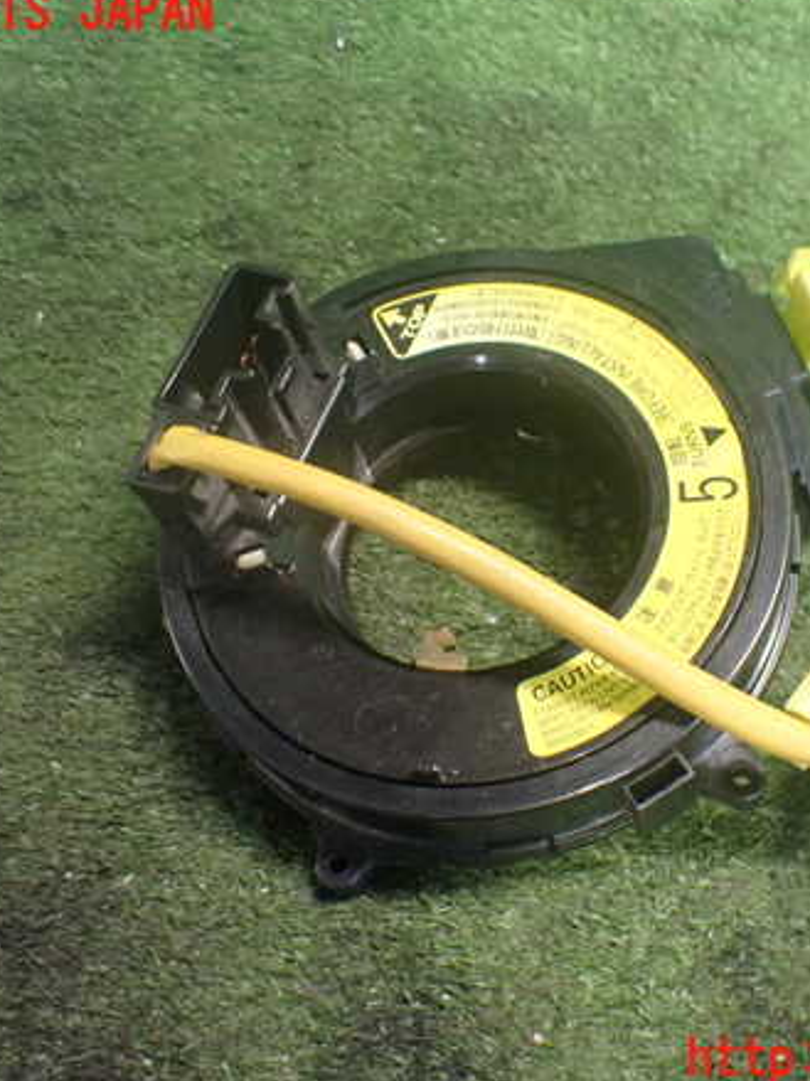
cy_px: 537
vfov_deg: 45.8
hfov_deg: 34.9
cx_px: 505
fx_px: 1280
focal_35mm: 41
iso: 800
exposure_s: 1/40
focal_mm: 5.4
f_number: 2.3
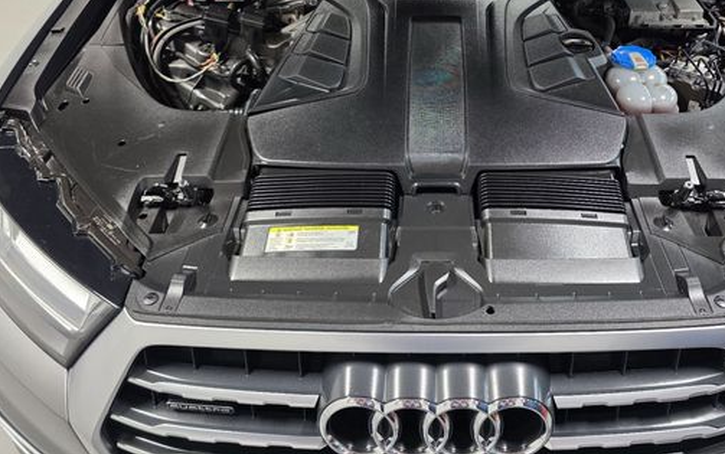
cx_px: 435
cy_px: 110
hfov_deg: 60.7
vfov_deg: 39.5
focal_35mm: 31
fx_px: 613
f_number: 1.7
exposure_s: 1/120
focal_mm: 6.3
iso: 320
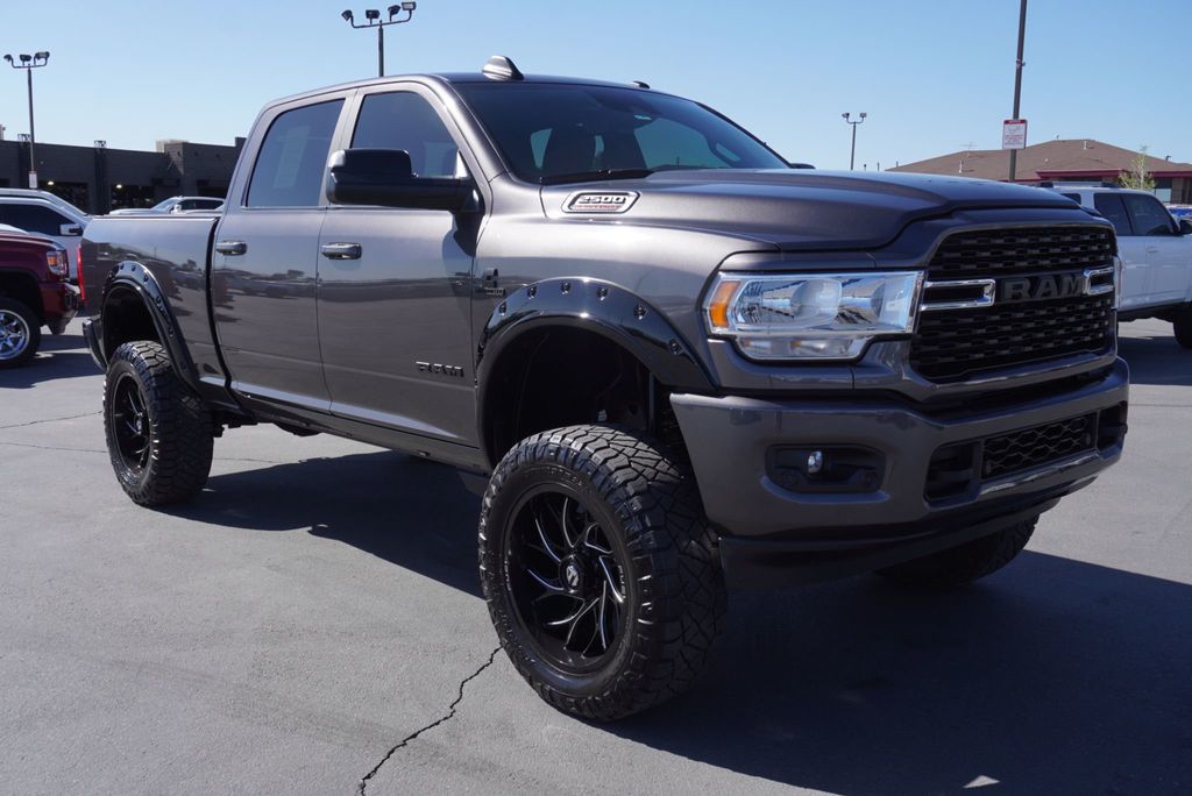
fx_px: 1143
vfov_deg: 38.4
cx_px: 596
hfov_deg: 55.1
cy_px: 398
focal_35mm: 34
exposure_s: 1/200
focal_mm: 23
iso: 100
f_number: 8
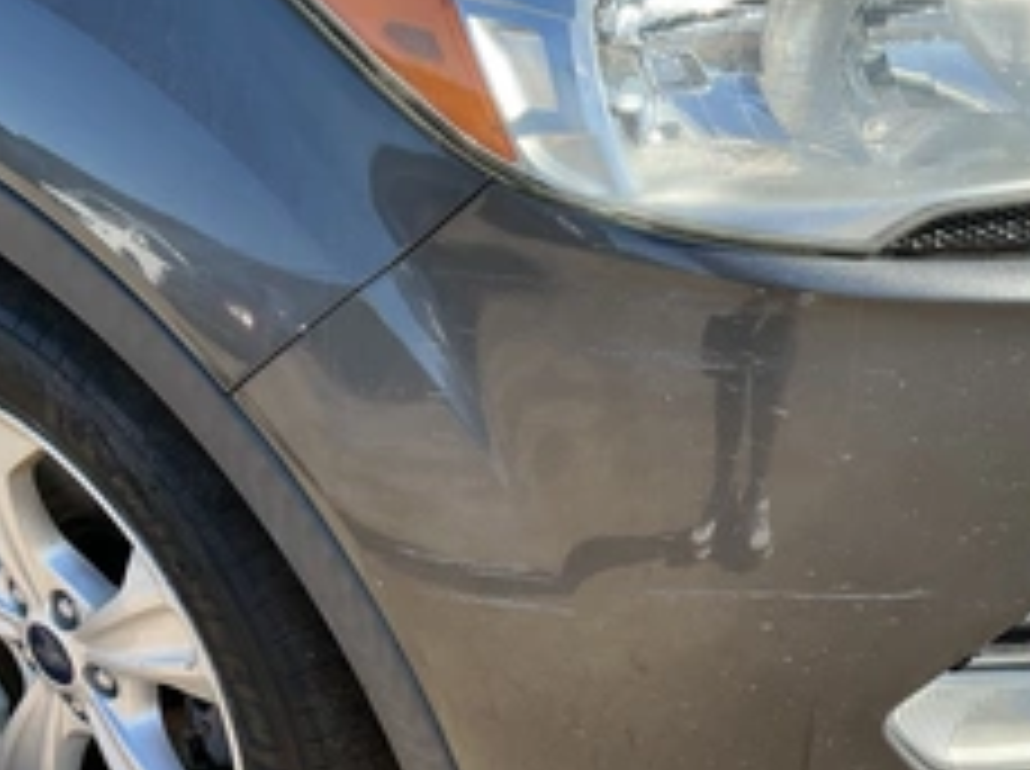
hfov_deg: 38.9
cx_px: 558
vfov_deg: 29.4
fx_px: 1456
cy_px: 513
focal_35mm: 49
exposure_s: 1/709
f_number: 1.8
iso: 25
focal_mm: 3
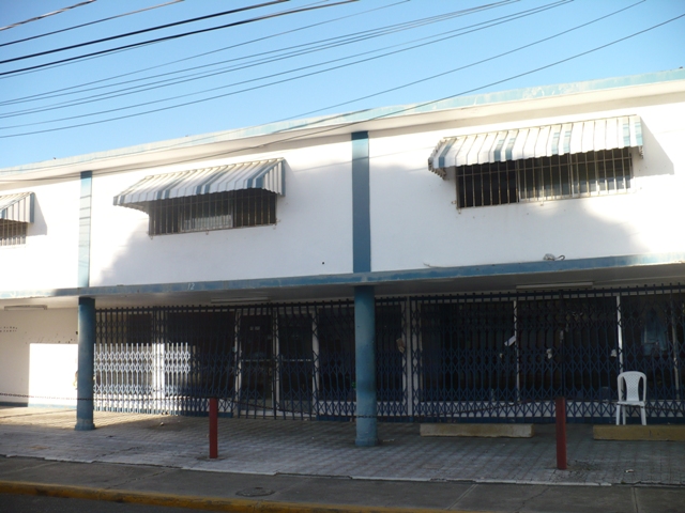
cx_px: 342
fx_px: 732
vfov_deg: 38.7
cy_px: 256
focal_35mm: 37
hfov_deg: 50.1
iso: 100
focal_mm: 6.1
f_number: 2.8
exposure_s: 1/500
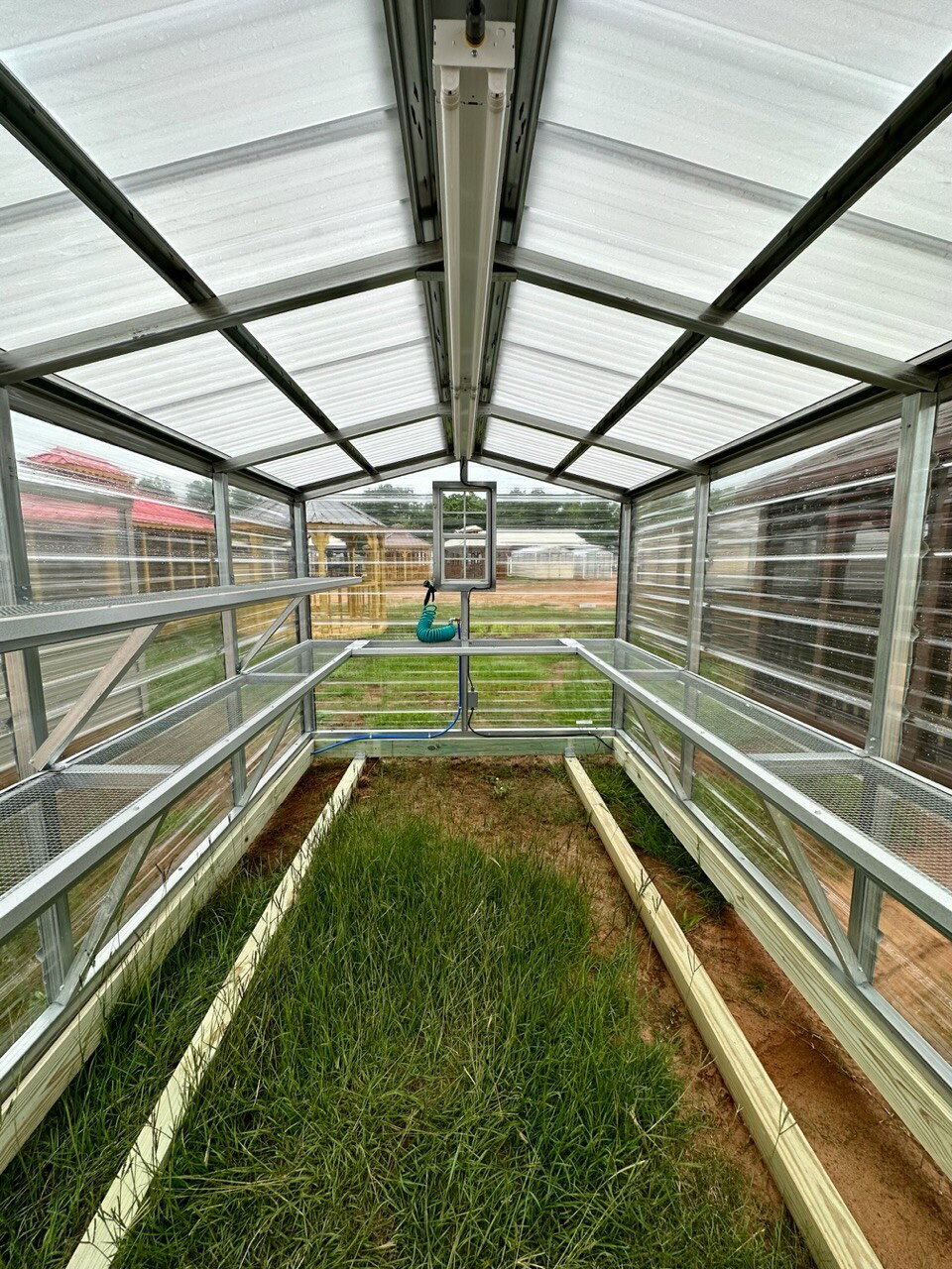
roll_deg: -1.0
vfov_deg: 102.1
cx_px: 476
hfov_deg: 85.7
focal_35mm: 14
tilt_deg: -9.0
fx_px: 513
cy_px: 634
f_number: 2.2
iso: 40
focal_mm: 2.22
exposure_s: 1/615
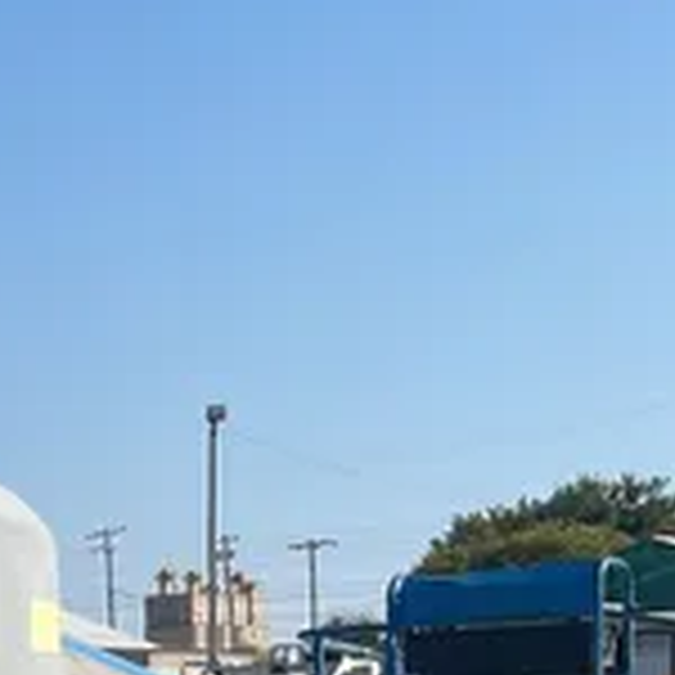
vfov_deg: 14.8
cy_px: 907
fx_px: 2471
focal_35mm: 112
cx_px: -526
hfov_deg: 13.9
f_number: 1.6
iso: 50
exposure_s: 1/4016
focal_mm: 5.1
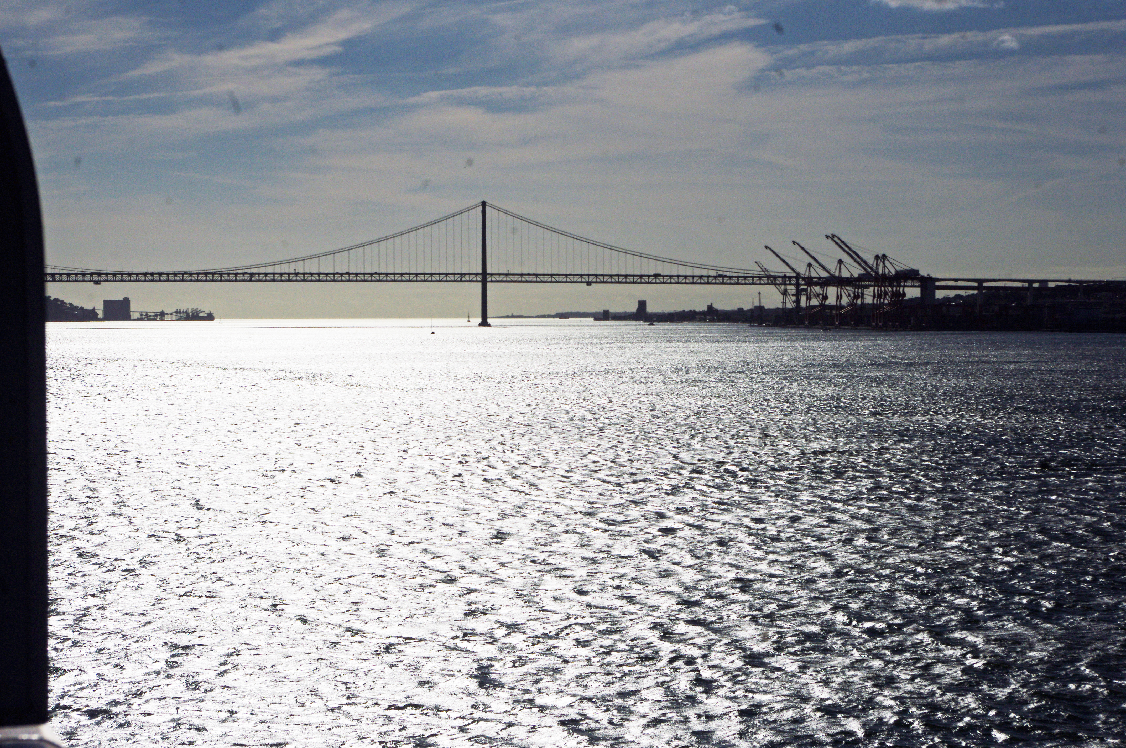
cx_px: 563
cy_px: 374
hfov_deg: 24.8
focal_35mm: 82
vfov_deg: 16.6
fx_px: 2562
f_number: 14
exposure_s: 1/6000
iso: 200
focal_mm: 55
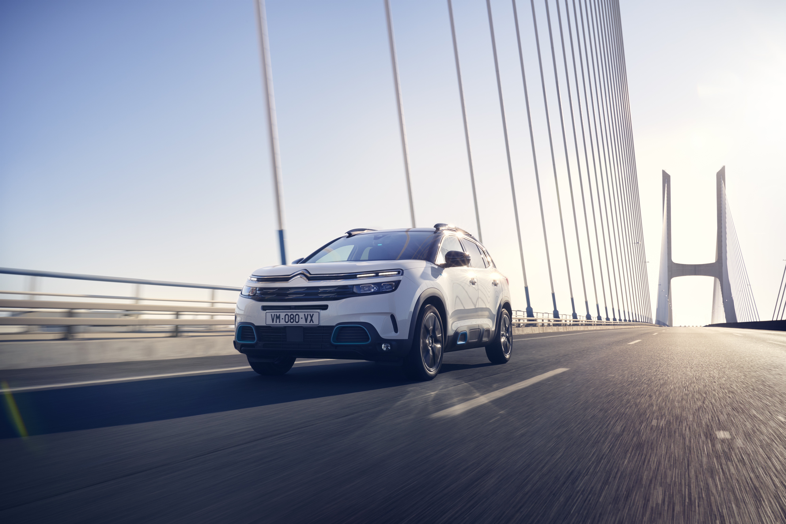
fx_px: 655
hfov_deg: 61.9
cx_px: 393
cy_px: 262
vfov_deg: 43.6
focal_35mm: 30
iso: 50
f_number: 11
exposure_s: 1/125
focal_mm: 30
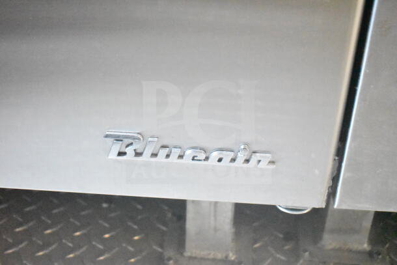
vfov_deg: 25.8
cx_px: 198
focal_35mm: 52
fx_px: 579
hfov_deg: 37.8
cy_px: 132
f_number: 4.5
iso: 25600
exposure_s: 1/30
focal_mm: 35
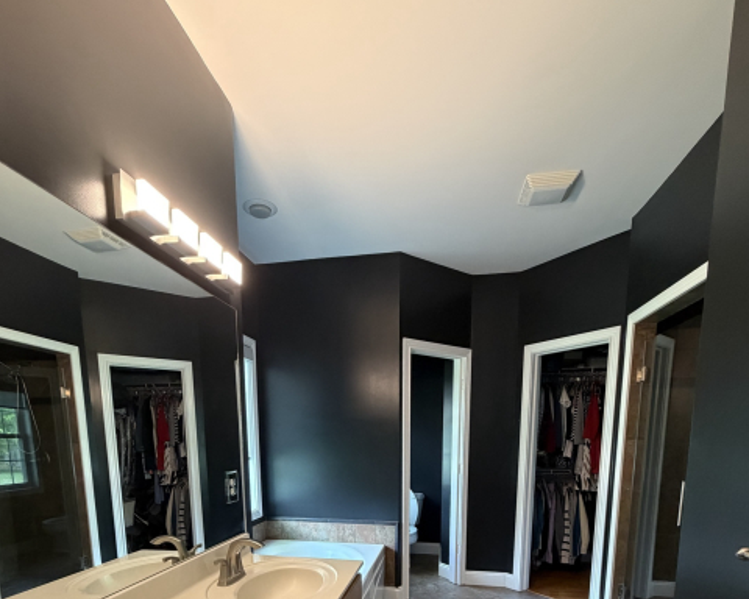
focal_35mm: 19
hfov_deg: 83.3
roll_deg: -0.2
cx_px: 365
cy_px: 502
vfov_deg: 63.0
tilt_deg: -8.6
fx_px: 421
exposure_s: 1/60
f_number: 2.2
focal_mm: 2.22
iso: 500
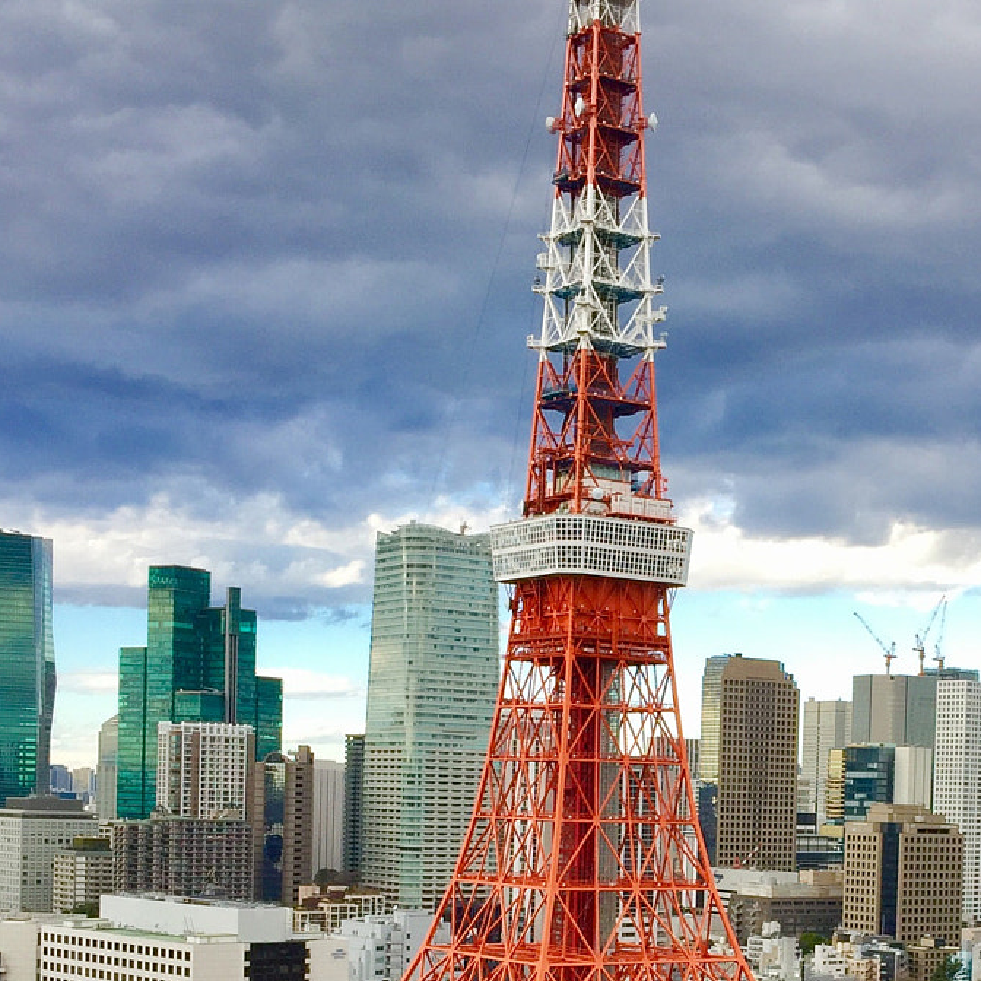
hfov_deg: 27.8
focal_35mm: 61
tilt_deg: -1.2
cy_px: 876
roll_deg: -1.9
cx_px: 720
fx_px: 1956
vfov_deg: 27.2
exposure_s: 1/335
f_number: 2.2
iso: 32
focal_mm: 4.15
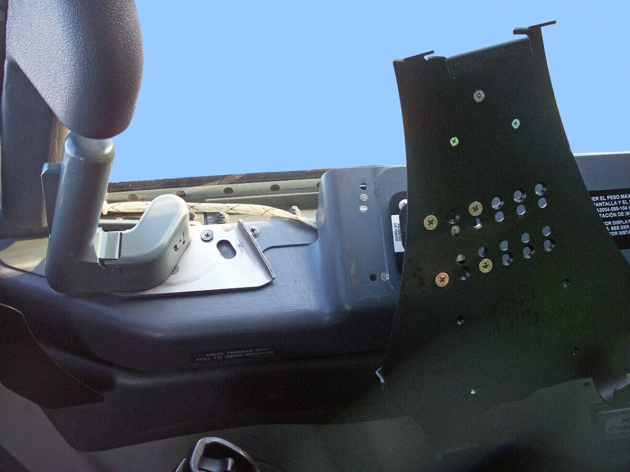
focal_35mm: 37
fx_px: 673
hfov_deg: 50.1
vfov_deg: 38.7
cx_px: 315
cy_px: 236
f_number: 3.5
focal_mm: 7.7
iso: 125
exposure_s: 1/40
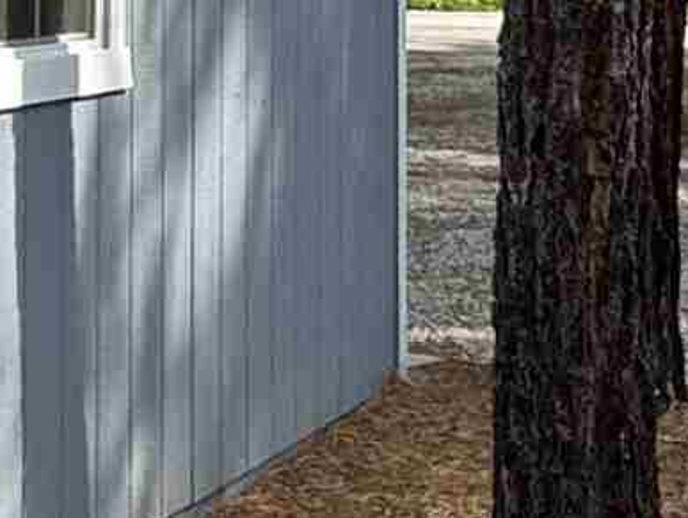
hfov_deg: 14.9
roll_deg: -1.3
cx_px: -642
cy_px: -157
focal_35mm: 111
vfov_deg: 12.9
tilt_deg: +1.8
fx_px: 2208
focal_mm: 2.22
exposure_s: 1/858
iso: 40
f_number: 2.2
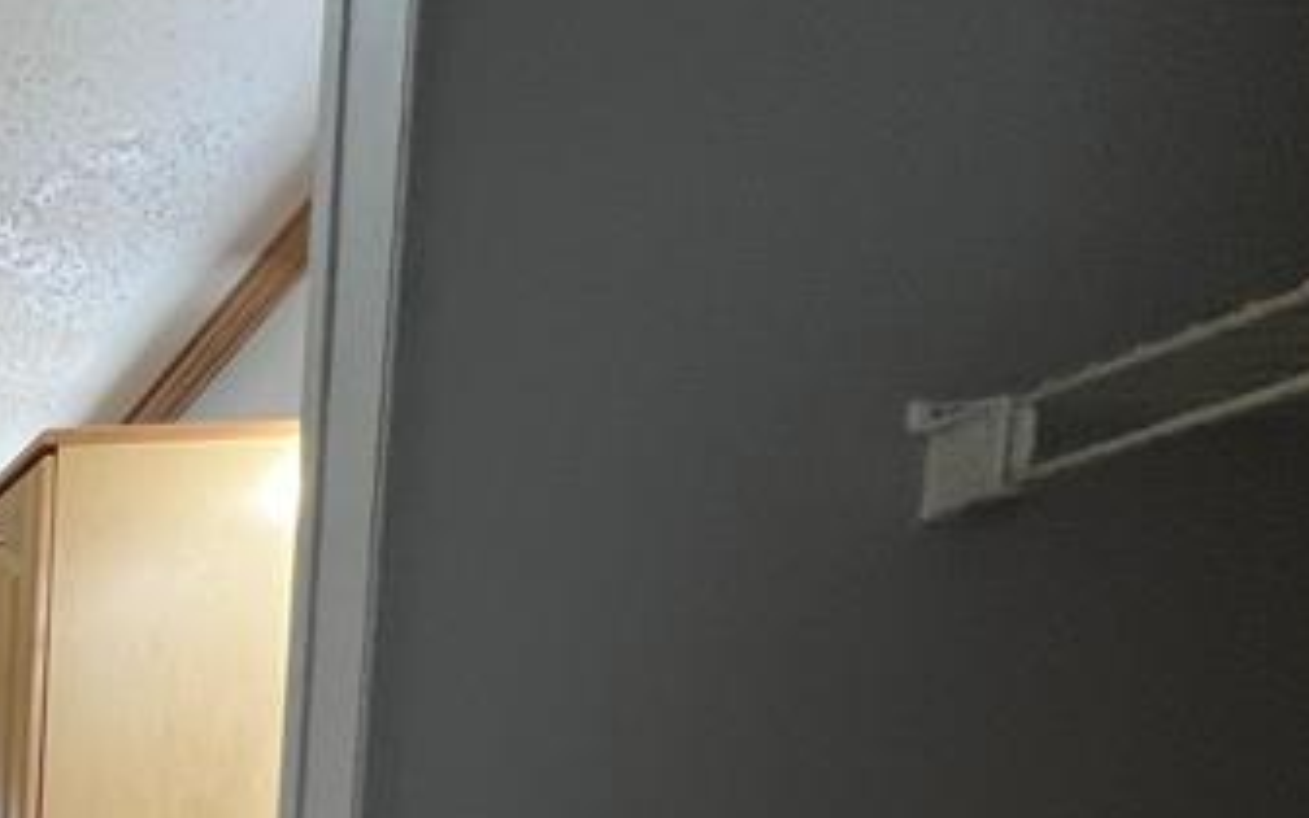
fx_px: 1498
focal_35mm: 42
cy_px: 1266
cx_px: -635
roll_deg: +1.6
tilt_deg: -9.5
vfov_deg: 23.6
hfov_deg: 29.4
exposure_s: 1/120
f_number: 1.8
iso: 250
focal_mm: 1.57
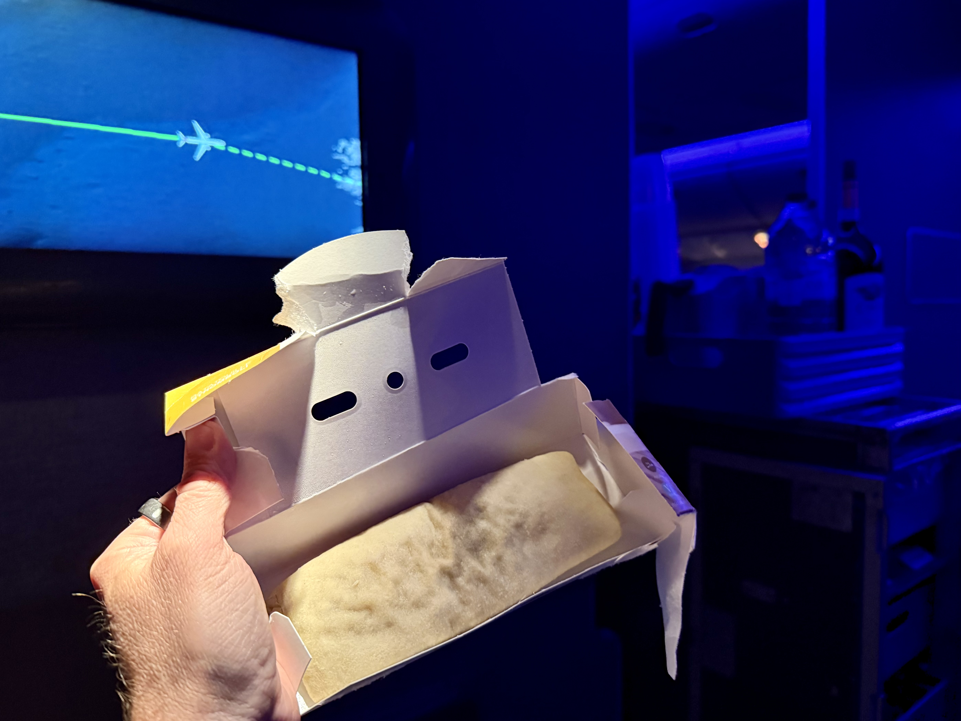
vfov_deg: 56.8
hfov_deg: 71.6
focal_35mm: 24
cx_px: 480
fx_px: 666
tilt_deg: -2.3
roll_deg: +1.3
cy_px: 360
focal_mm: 6.76
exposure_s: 1/53
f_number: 1.78
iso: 800
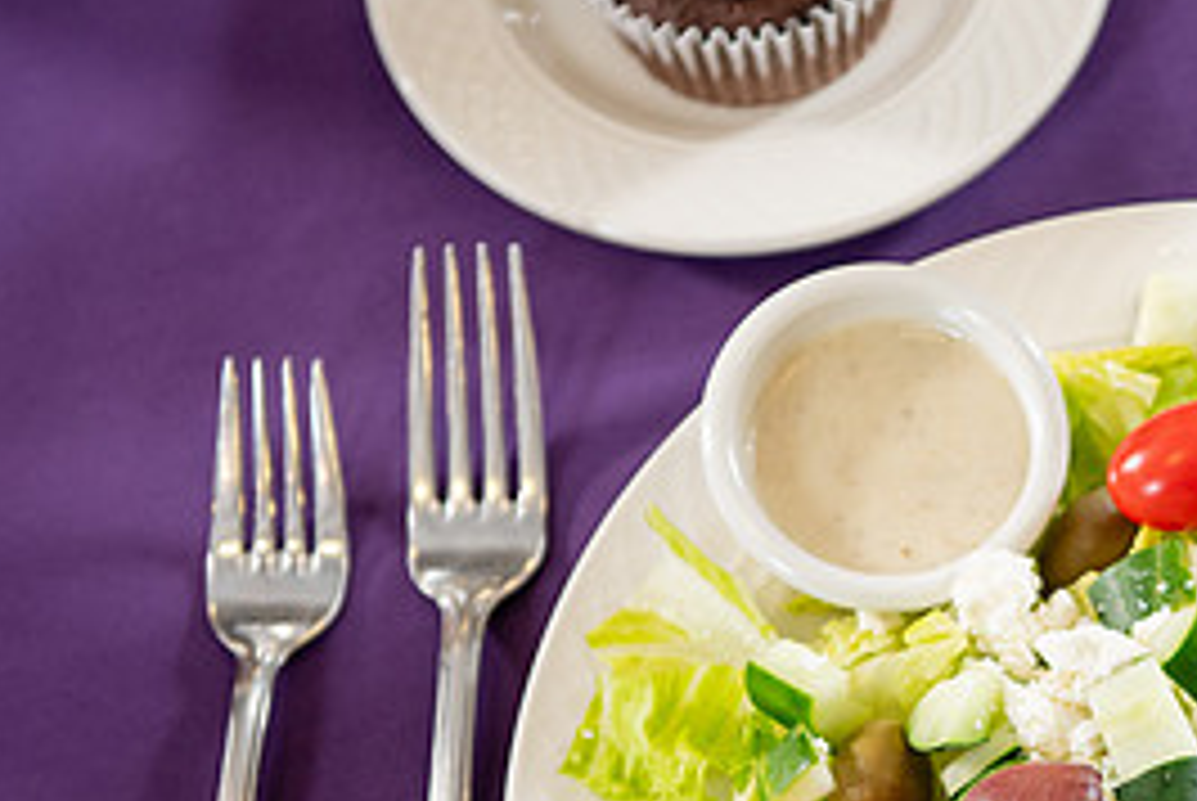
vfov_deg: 10.1
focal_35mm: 135
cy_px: 709
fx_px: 4494
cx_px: 1233
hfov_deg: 14.9
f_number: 3.5
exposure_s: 1/160
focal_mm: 62
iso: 400
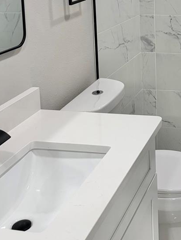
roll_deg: +1.2
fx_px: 397
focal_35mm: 57
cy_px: 0
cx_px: 193
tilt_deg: -7.3
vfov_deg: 31.3
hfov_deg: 24.2
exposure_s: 1/120
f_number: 1.6
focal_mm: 5.96
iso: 64
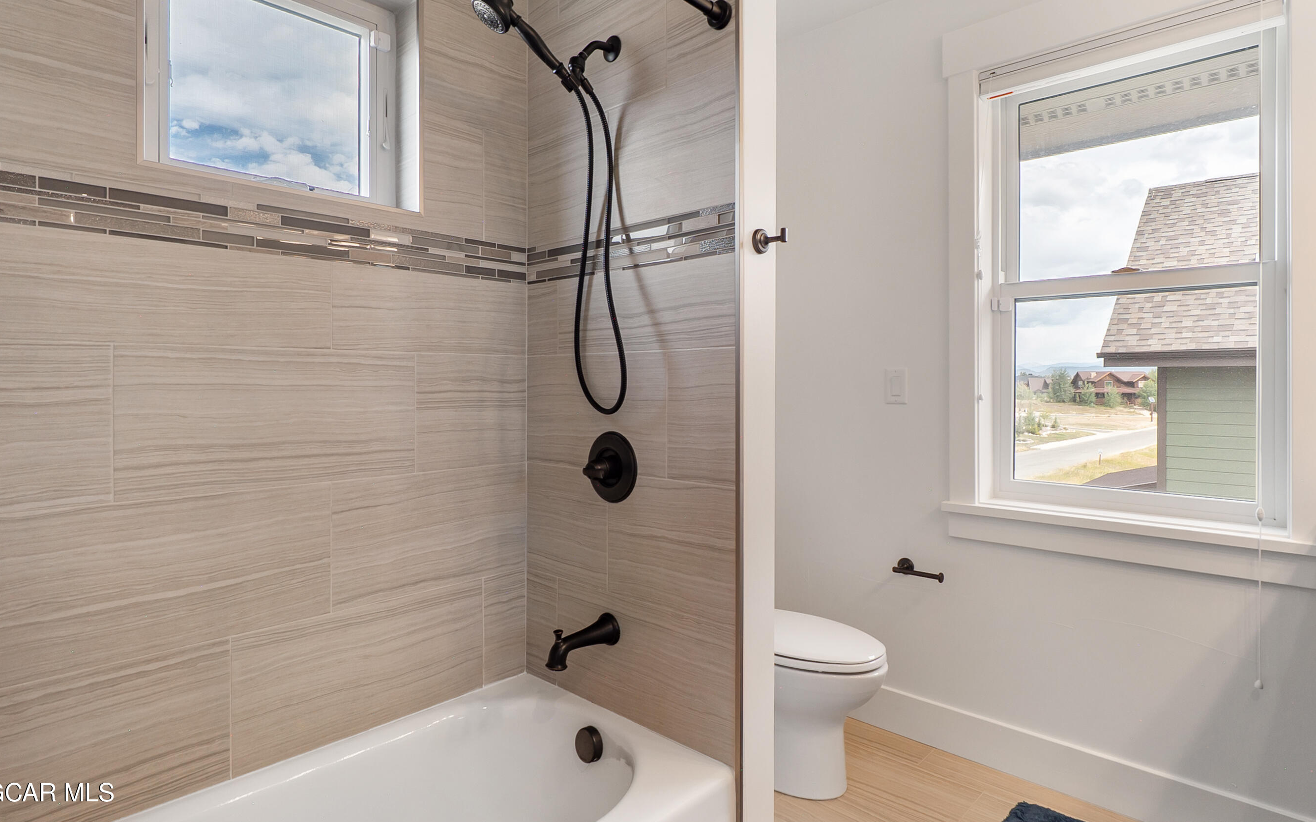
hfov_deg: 88.0
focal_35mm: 19
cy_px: 379
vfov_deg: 62.1
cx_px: 663
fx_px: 681
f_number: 9
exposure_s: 1/3
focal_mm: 12
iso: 100
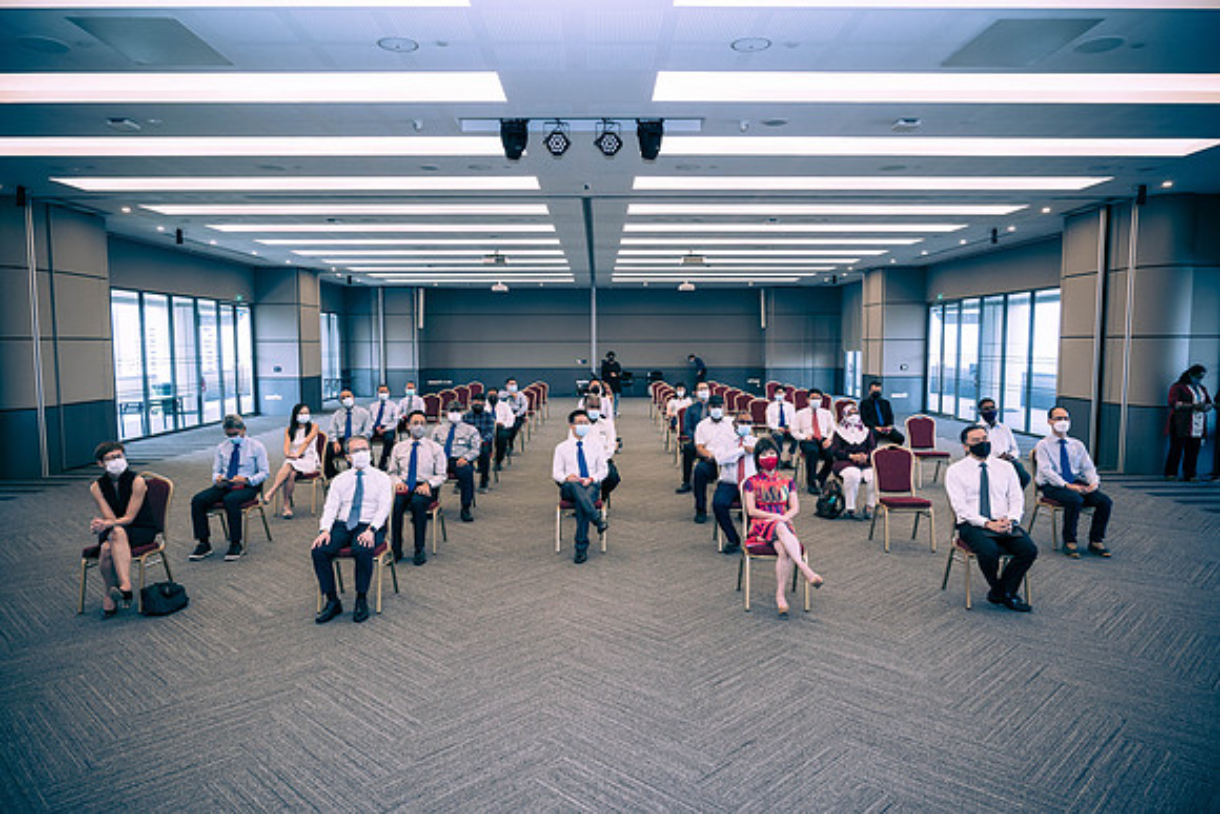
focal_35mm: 24
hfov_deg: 73.7
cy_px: 407
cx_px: 610
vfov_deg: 53.2
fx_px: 813
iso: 1600
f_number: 5.6
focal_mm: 24
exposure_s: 1/125
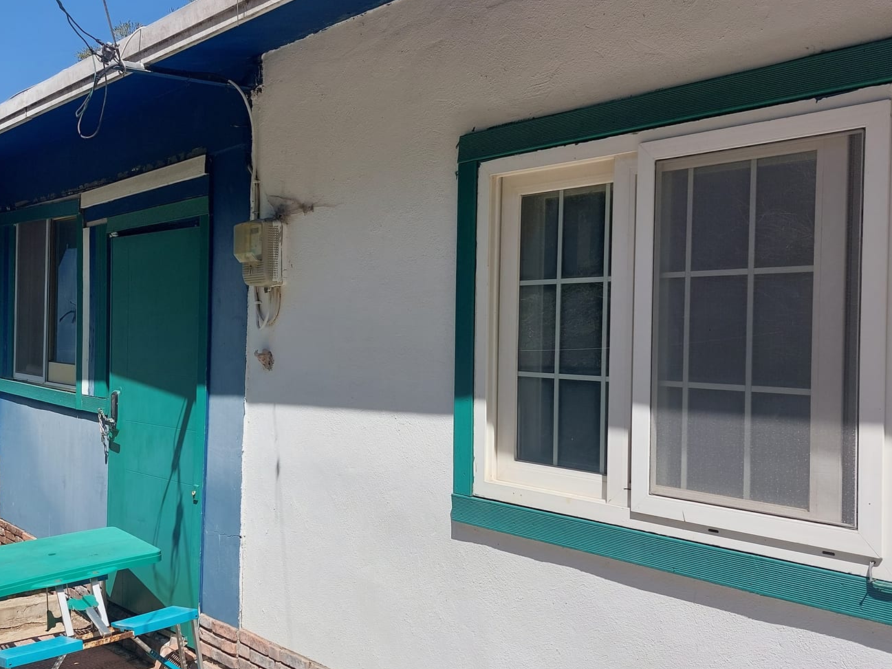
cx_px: 368
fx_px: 954
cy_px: 336
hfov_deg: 49.9
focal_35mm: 37
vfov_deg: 38.7
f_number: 1.8
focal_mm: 5.23
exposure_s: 1/1301
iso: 25
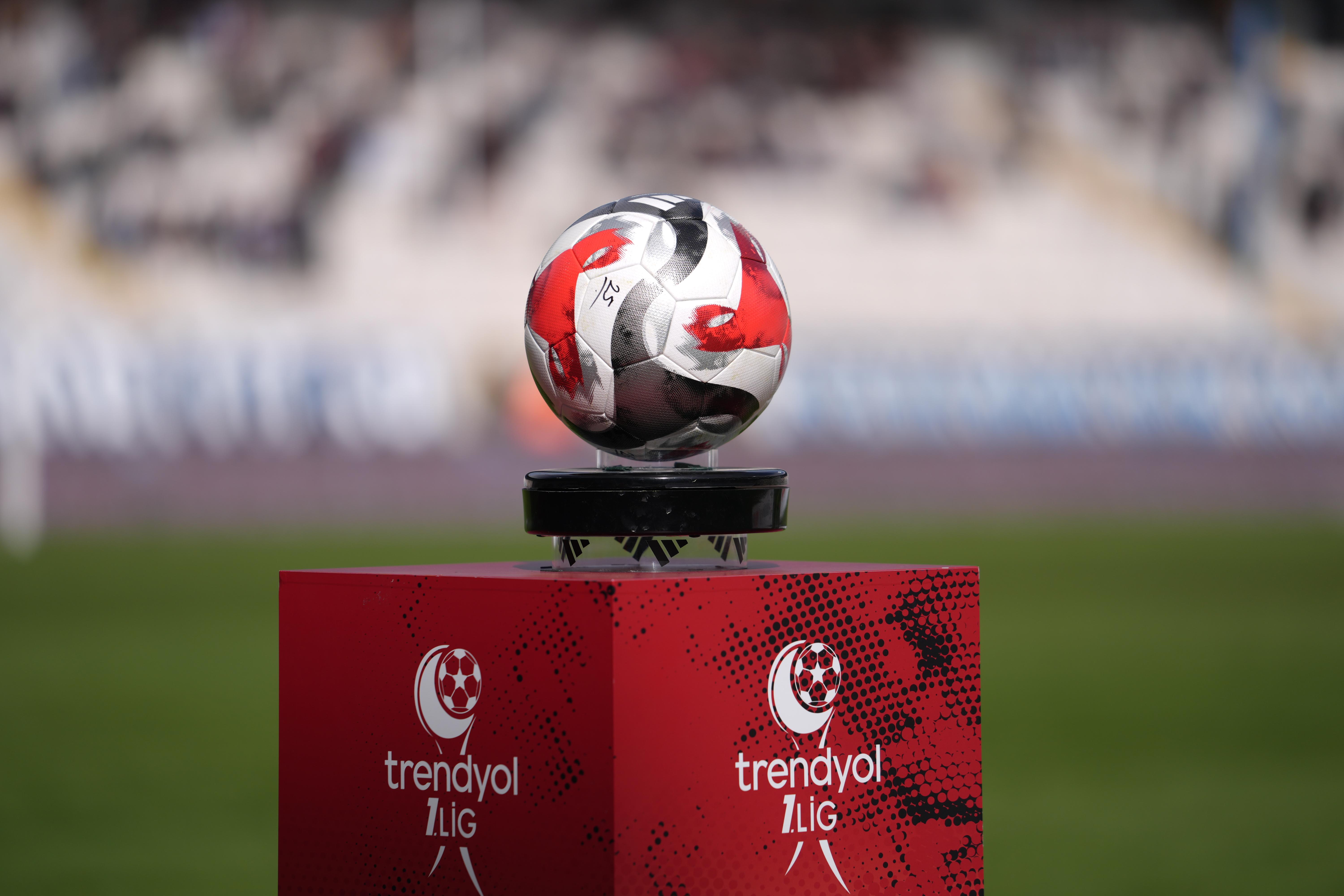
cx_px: 672
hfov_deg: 10.4
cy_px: 448
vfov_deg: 7.0
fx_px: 7354
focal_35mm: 197
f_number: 2.8
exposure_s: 1/6400
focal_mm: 197
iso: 125
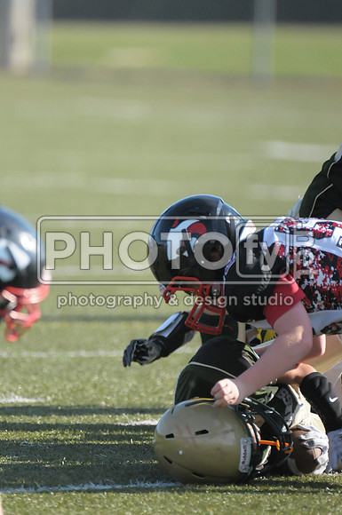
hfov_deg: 2.3
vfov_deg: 3.4
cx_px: 171
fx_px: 8575
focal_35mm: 600
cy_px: 258
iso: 1600
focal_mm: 400
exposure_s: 1/5000
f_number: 4
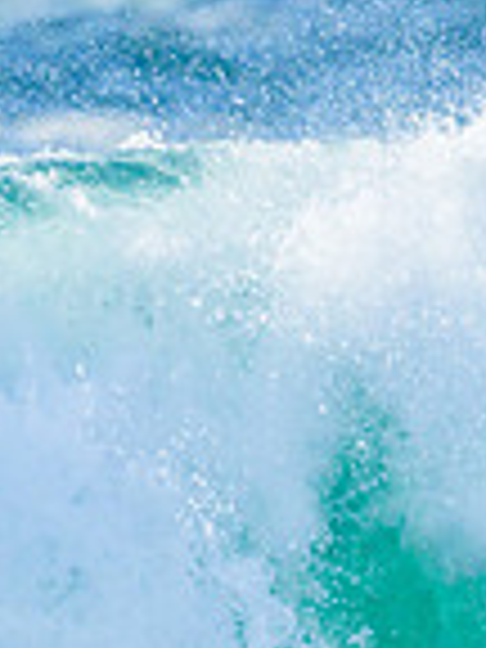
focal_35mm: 4258
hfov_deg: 0.3
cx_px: 433
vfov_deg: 0.5
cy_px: 747
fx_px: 79708
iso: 320
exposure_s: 1/2500
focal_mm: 800
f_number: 6.3
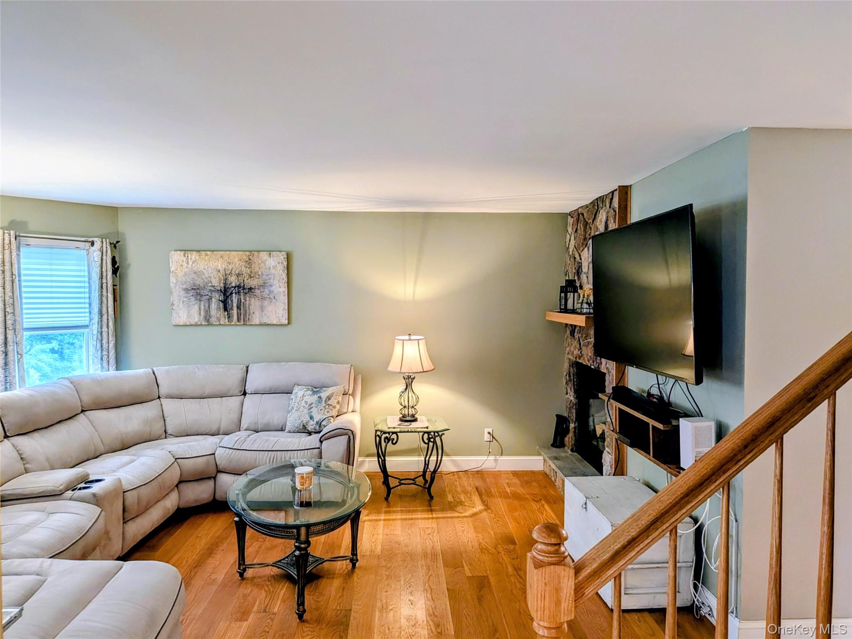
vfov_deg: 56.8
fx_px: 591
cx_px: 426
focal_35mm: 24
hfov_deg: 71.6
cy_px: 320
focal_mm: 4.53
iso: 26
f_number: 1.7
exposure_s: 1/60
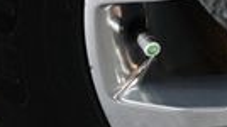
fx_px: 1900
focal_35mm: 316
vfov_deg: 3.8
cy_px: -10
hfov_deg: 6.6
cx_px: 437
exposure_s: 1/125
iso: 1400
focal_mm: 42
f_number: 4.5
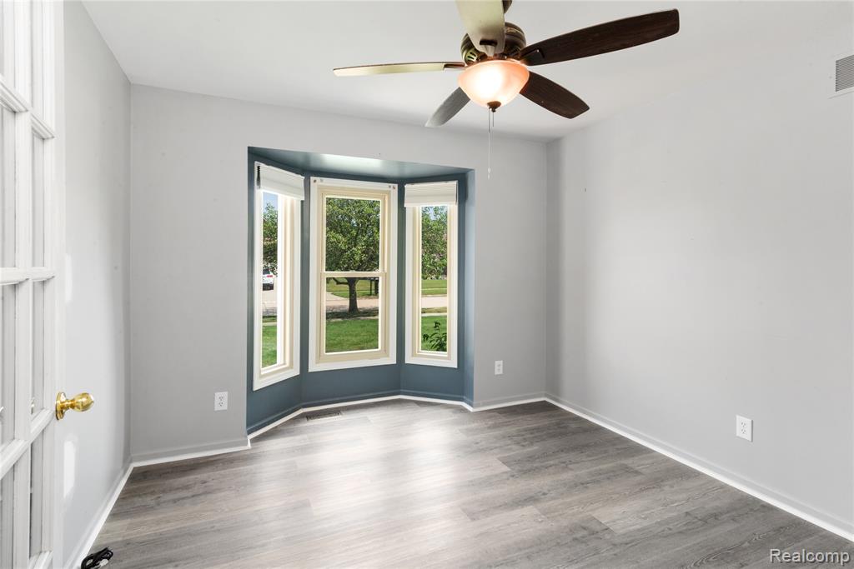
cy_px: 284
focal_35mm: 17
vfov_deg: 70.5
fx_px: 403
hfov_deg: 93.3
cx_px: 427
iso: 400
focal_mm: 17
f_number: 9
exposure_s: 1/2.5
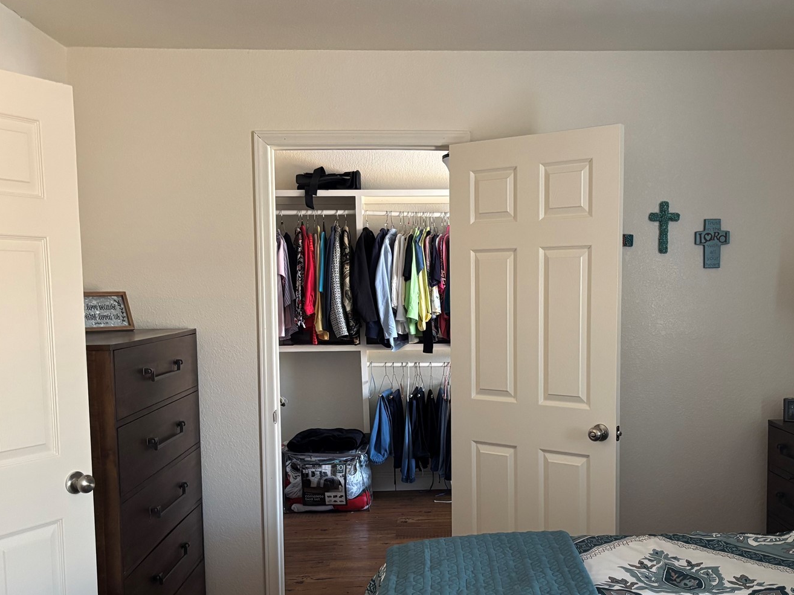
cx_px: 471
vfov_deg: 37.5
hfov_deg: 48.7
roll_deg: +0.2
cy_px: 362
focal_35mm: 38
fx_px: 871
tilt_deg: -5.8
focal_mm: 5.96
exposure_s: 1/60
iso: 400
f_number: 1.6
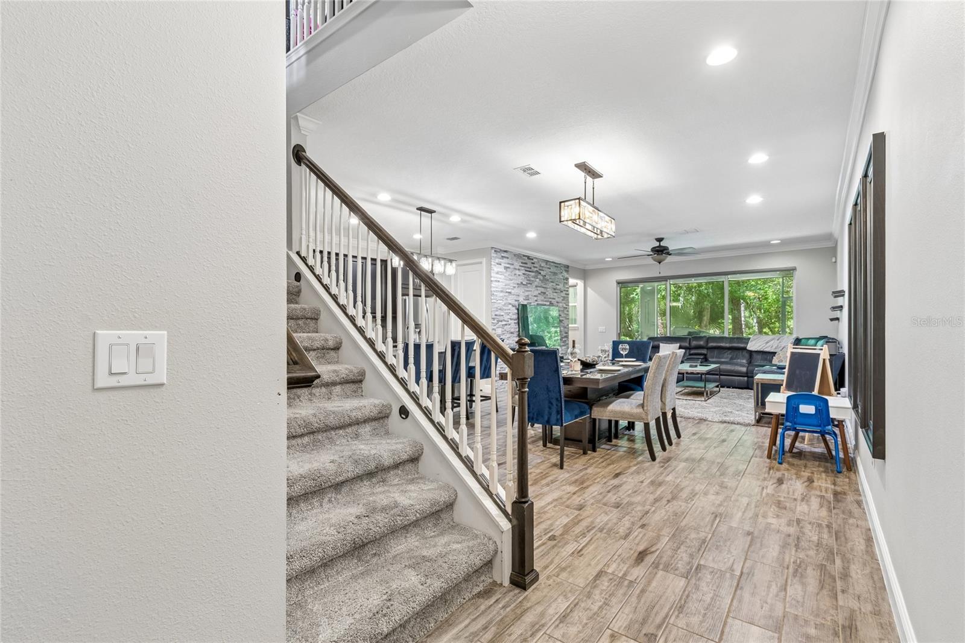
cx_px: 482
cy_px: 322
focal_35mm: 15
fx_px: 402
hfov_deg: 100.4
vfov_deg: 77.3
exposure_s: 1.3
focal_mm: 10
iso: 100
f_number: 7.1
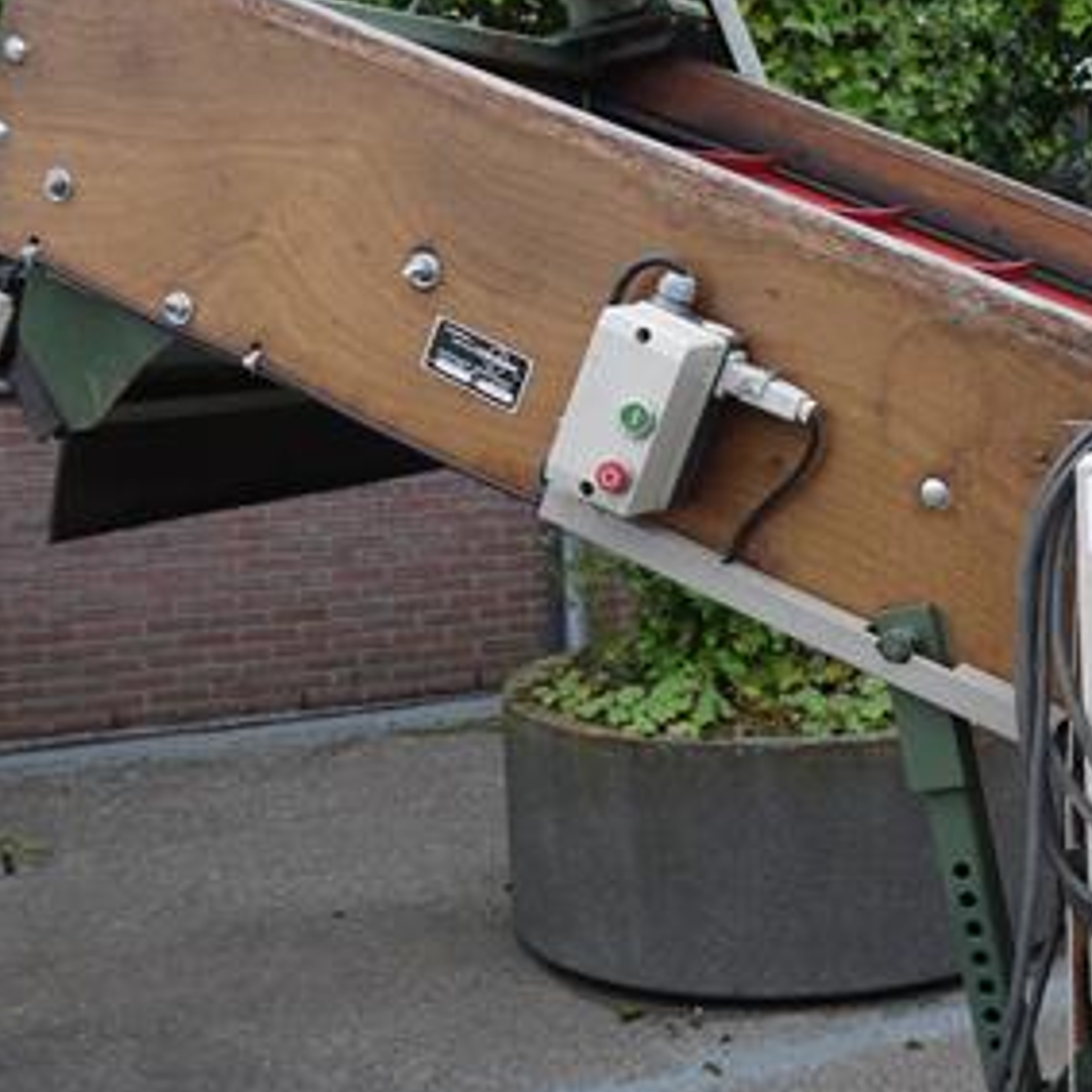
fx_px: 1999
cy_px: 448
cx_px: 1011
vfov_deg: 30.5
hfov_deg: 29.2
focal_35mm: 56
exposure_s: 1/125
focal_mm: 14
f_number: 4.5
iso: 100
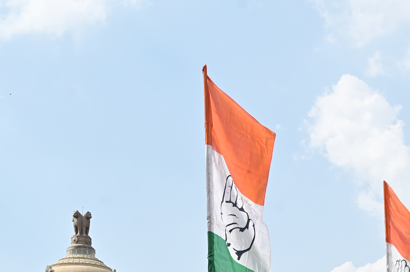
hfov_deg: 22.9
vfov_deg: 14.9
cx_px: 308
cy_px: 348
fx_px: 1002
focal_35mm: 88
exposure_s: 1/1000
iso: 400
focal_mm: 32
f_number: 8
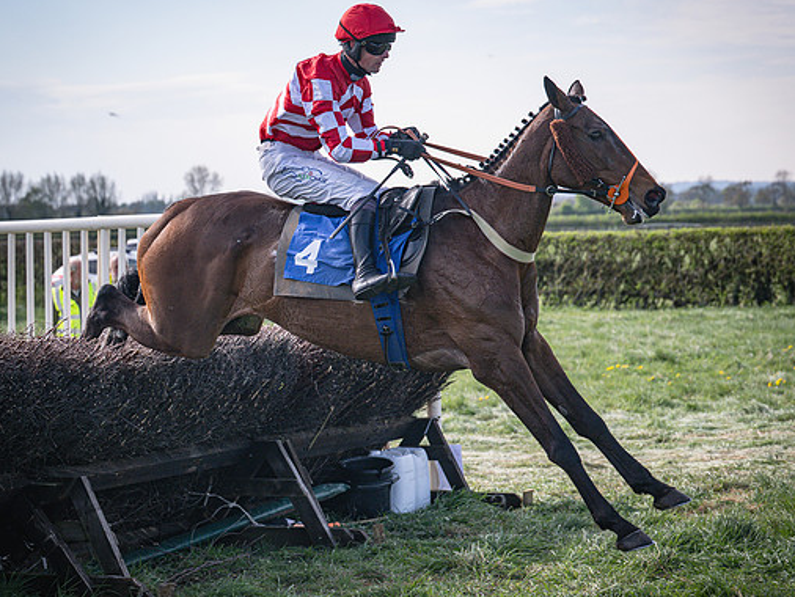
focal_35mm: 109
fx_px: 2505
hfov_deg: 18.0
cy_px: 296
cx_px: 326
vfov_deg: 13.6
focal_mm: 74
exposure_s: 1/2500
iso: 400
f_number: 4
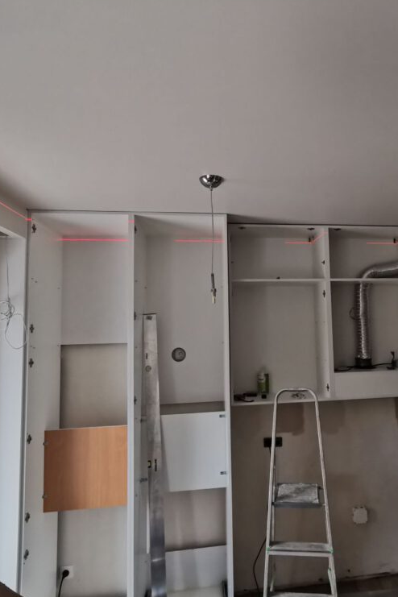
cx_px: 263
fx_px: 381
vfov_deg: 76.1
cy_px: 302
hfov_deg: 54.1
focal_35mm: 23
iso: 125
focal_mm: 2.35
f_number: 2.2
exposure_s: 1/60
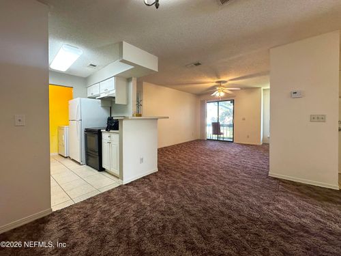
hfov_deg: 102.1
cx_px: 170
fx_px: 138
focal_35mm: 14
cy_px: 128
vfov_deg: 85.7
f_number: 2.2
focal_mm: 2.22
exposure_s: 1/60
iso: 200
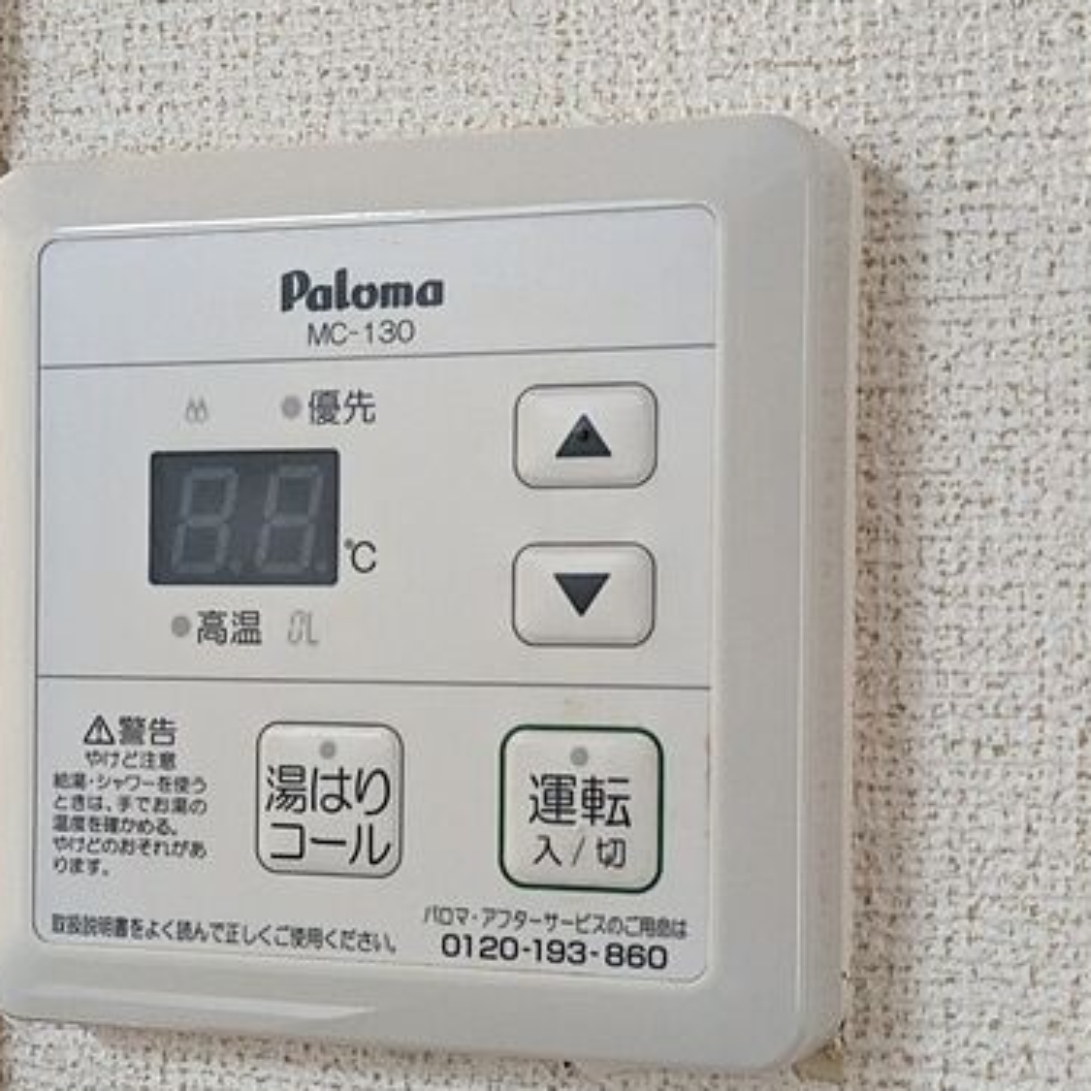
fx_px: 2746
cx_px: 425
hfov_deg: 22.4
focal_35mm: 77
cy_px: 663
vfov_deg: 22.4
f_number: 1.89
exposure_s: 1/120
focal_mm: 5.43
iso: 726
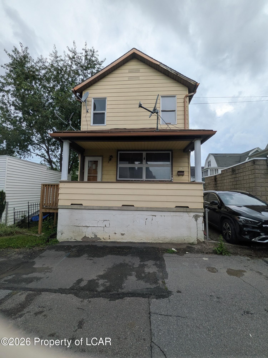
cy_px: 179
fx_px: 145
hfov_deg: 85.7
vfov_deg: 102.1
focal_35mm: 14
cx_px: 134
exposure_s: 1/972
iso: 50
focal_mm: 1.83
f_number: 2.2
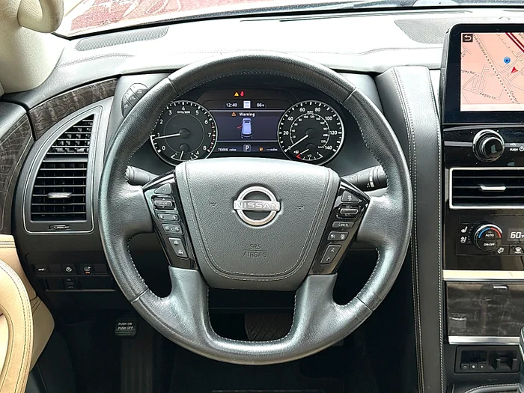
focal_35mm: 48
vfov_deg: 30.3
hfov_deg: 39.7
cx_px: 262
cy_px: 196
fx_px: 727
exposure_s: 1/165
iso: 80
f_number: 1.78
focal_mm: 6.86
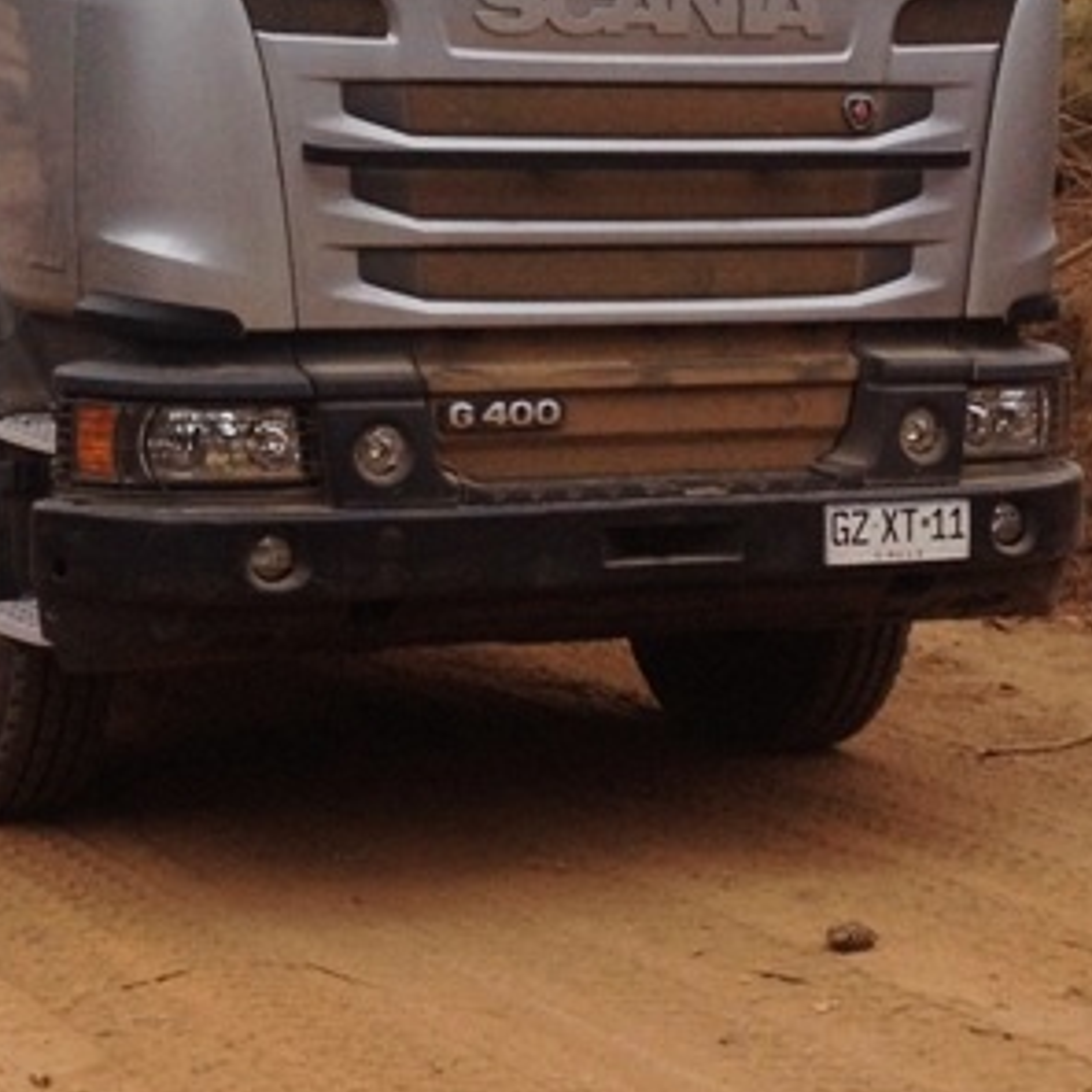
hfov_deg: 16.3
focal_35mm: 107
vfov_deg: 16.0
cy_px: 70
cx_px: 428
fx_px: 3819
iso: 50
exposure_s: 1/986
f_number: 2.4
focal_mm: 4.28
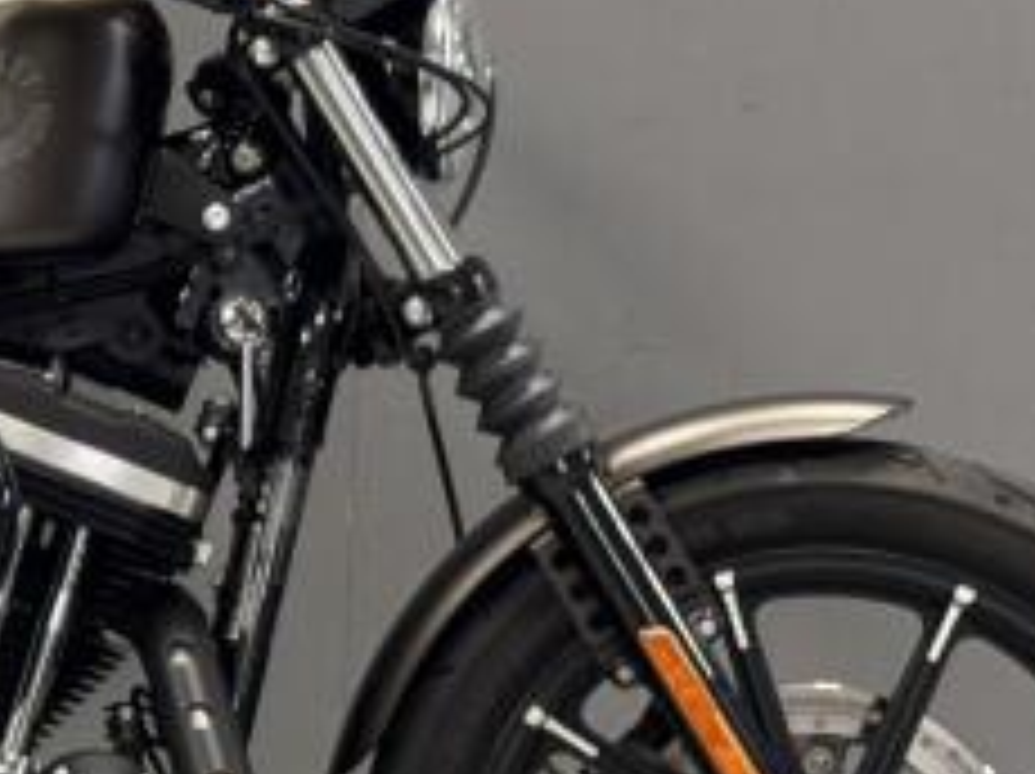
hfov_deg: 11.6
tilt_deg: -11.8
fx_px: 4988
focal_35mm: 167
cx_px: -194
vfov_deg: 8.9
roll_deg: -0.4
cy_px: 567
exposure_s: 1/60
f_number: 1.78
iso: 250
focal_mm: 6.76
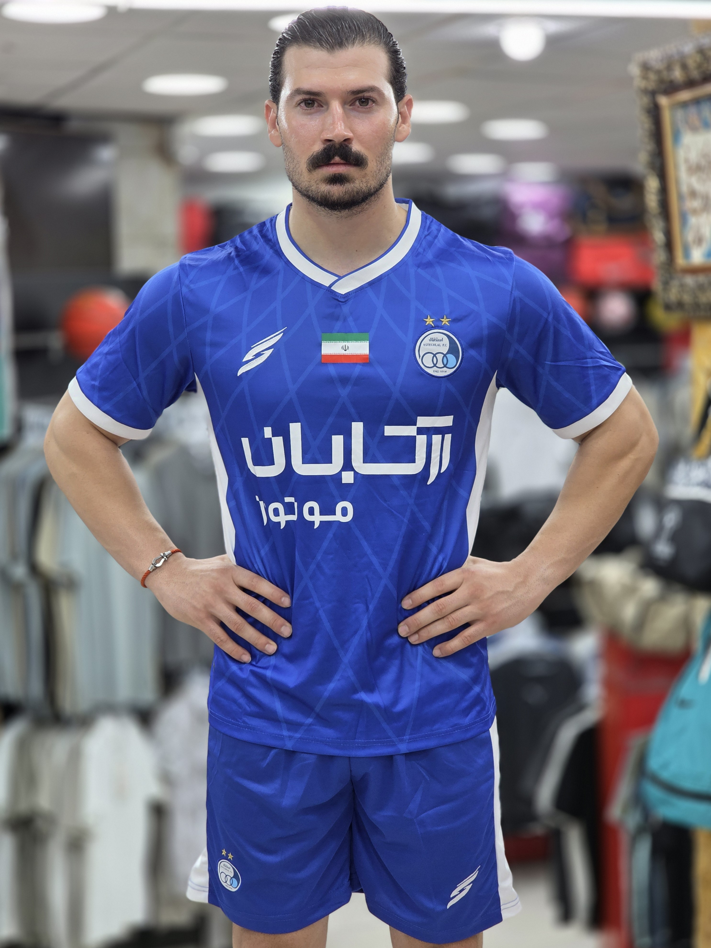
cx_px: 356
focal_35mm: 69
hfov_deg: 21.3
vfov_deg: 28.2
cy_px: 474
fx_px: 1890
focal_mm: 7.9
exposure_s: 1/101
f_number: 2.4
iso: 80
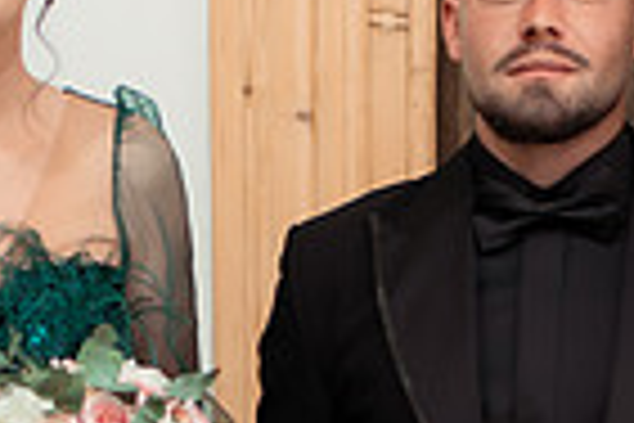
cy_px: 409
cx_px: 184
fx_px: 3046
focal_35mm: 173
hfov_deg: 11.9
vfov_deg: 7.9
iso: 1600
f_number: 2
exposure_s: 1/320
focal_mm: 35
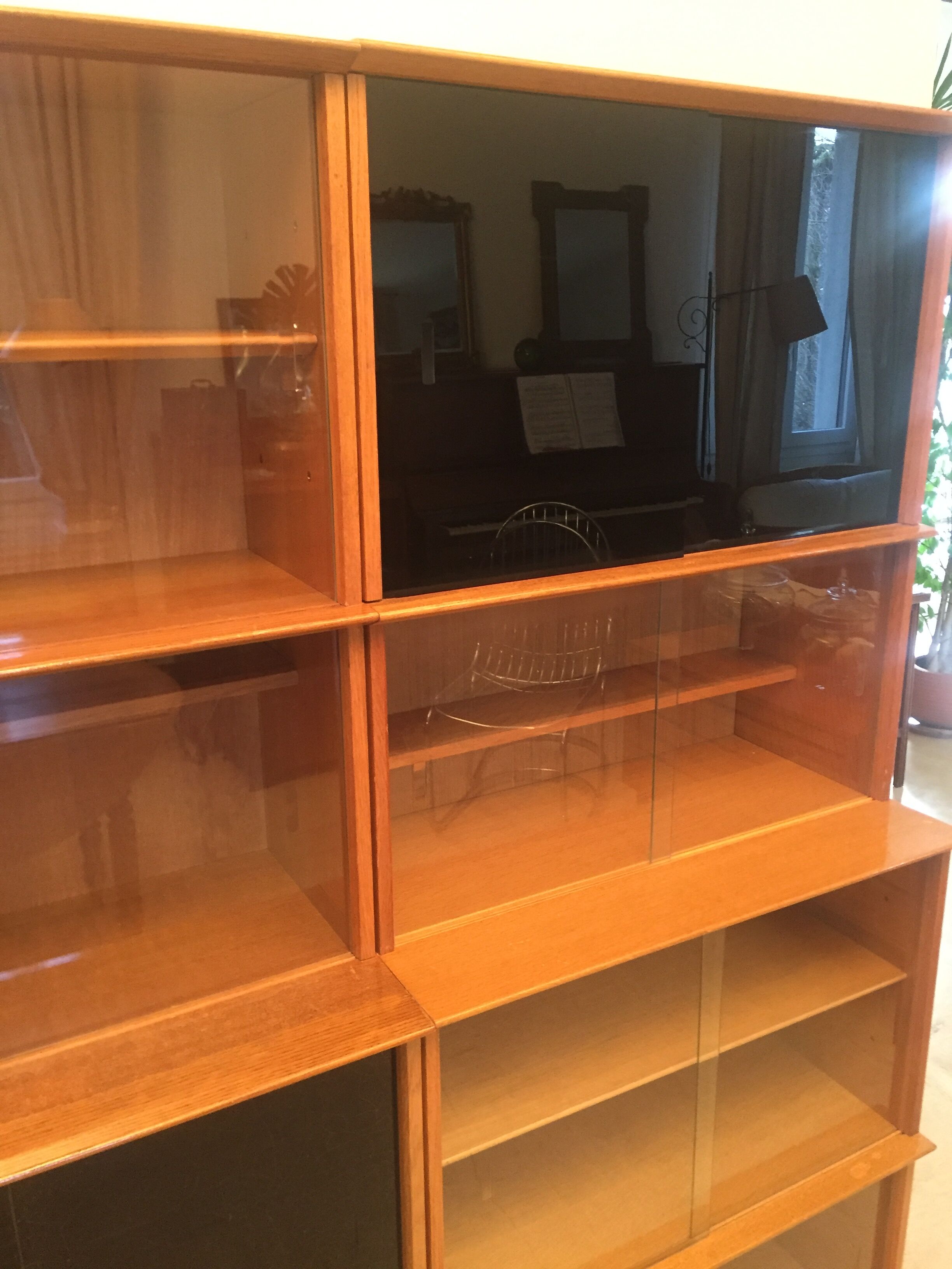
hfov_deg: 48.2
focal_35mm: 29
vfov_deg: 61.7
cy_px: 634
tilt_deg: -17.7
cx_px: 476
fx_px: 1063
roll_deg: +0.6
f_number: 2.2
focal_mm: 4.15
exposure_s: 1/20
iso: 250
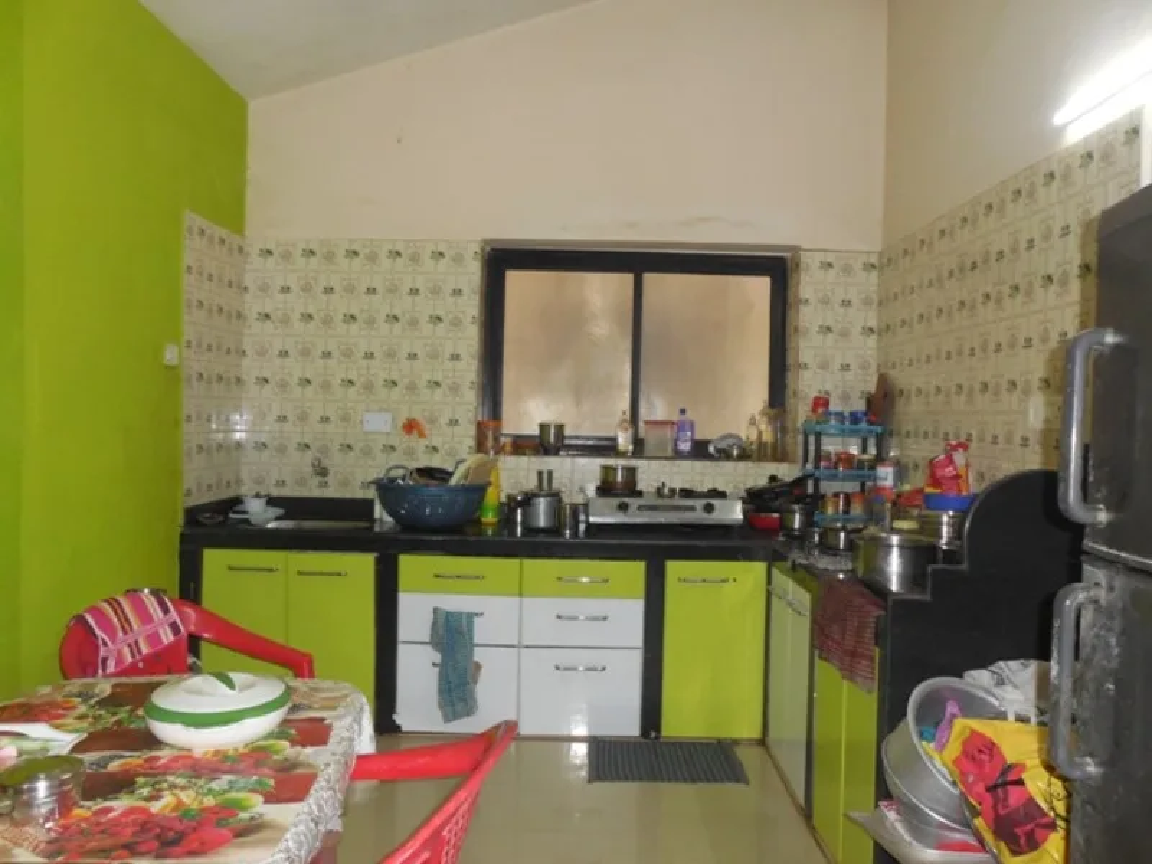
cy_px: 432
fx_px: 865
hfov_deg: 67.3
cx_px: 576
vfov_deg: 53.1
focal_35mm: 26
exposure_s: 1/25
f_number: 3.5
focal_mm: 4.6
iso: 560
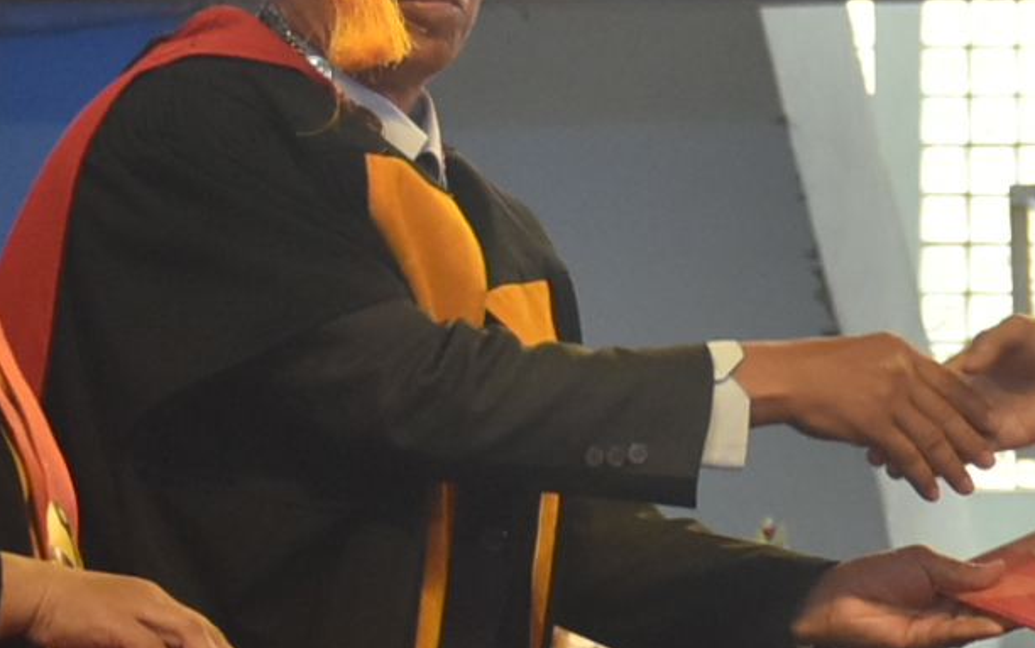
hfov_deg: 6.6
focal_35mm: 314
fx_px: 8860
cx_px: 1311
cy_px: 233
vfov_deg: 4.2
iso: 1000
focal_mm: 42
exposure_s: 1/100
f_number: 5
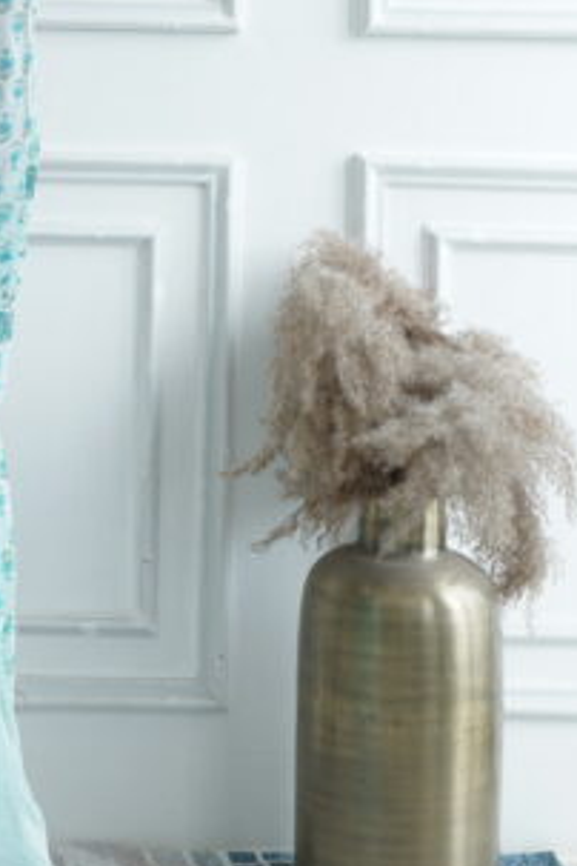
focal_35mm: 101
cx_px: -217
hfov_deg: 13.0
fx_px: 2428
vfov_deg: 19.5
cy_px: -26
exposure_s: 1/100
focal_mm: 34
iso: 200
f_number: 5.6
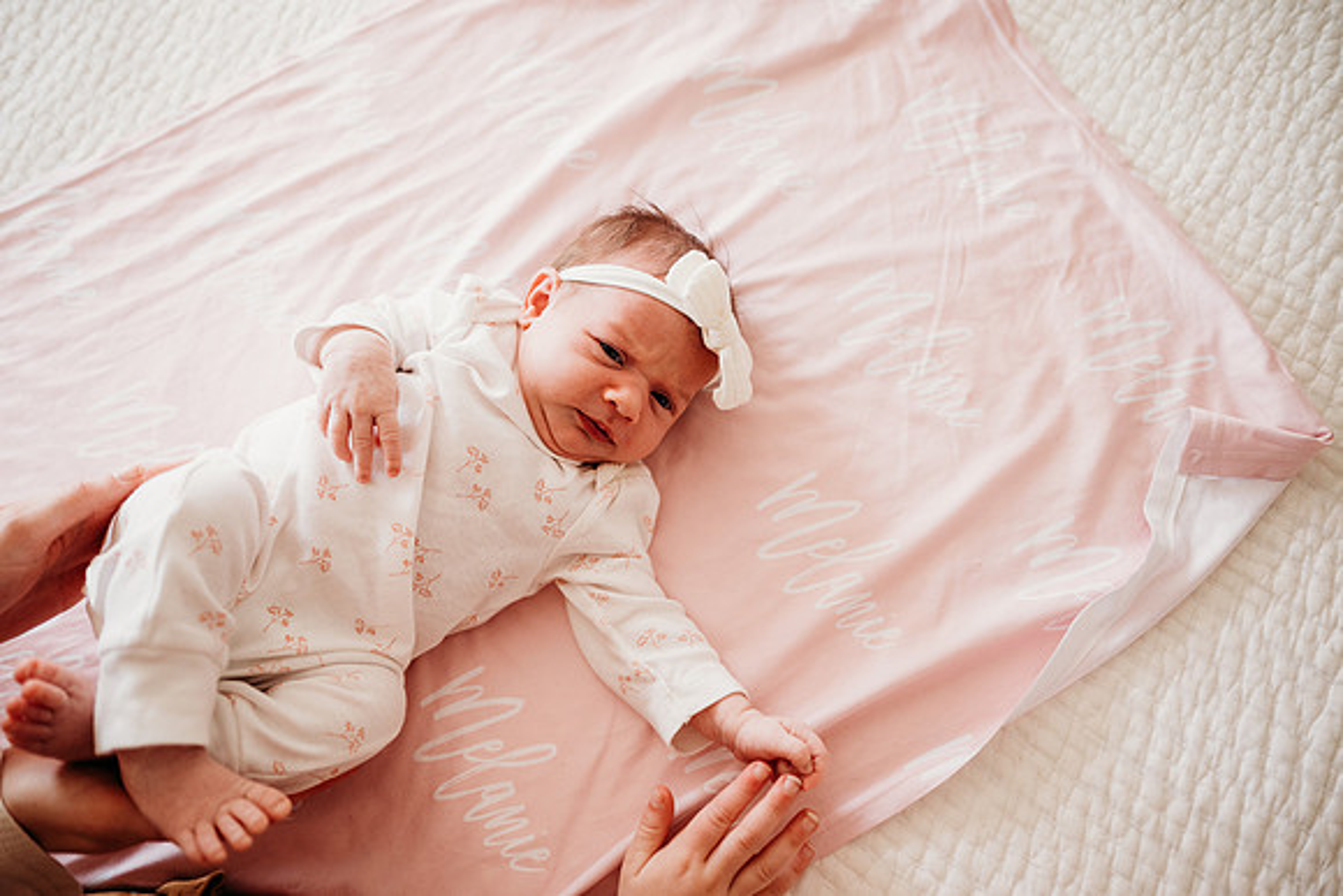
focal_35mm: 24
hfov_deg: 73.7
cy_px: 448
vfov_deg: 53.2
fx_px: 896
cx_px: 672
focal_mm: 24
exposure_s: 1/250
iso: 640
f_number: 2.5
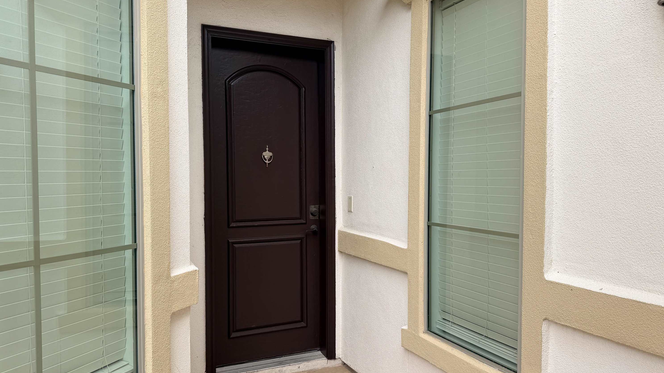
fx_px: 475
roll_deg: +0.1
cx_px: 325
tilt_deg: -0.6
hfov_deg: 69.9
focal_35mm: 27
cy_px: 194
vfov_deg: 42.9
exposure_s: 1/1292
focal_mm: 6.76
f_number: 1.78
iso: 80
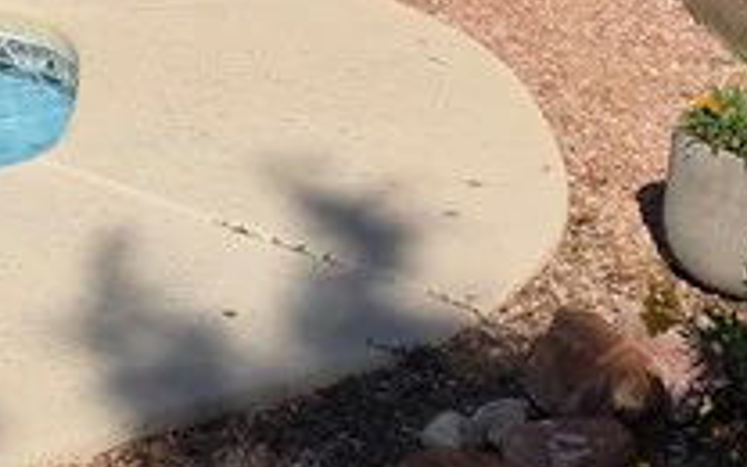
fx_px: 2443
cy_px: -208
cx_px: -266
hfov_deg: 16.3
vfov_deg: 10.6
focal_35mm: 120
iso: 64
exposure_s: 1/7944
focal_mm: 6.3
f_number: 1.7
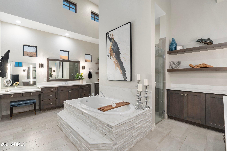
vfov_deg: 73.7
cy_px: 76
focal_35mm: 16
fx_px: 101
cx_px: 114
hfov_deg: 96.7
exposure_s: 1/2.5
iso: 1000
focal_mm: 16
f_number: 8
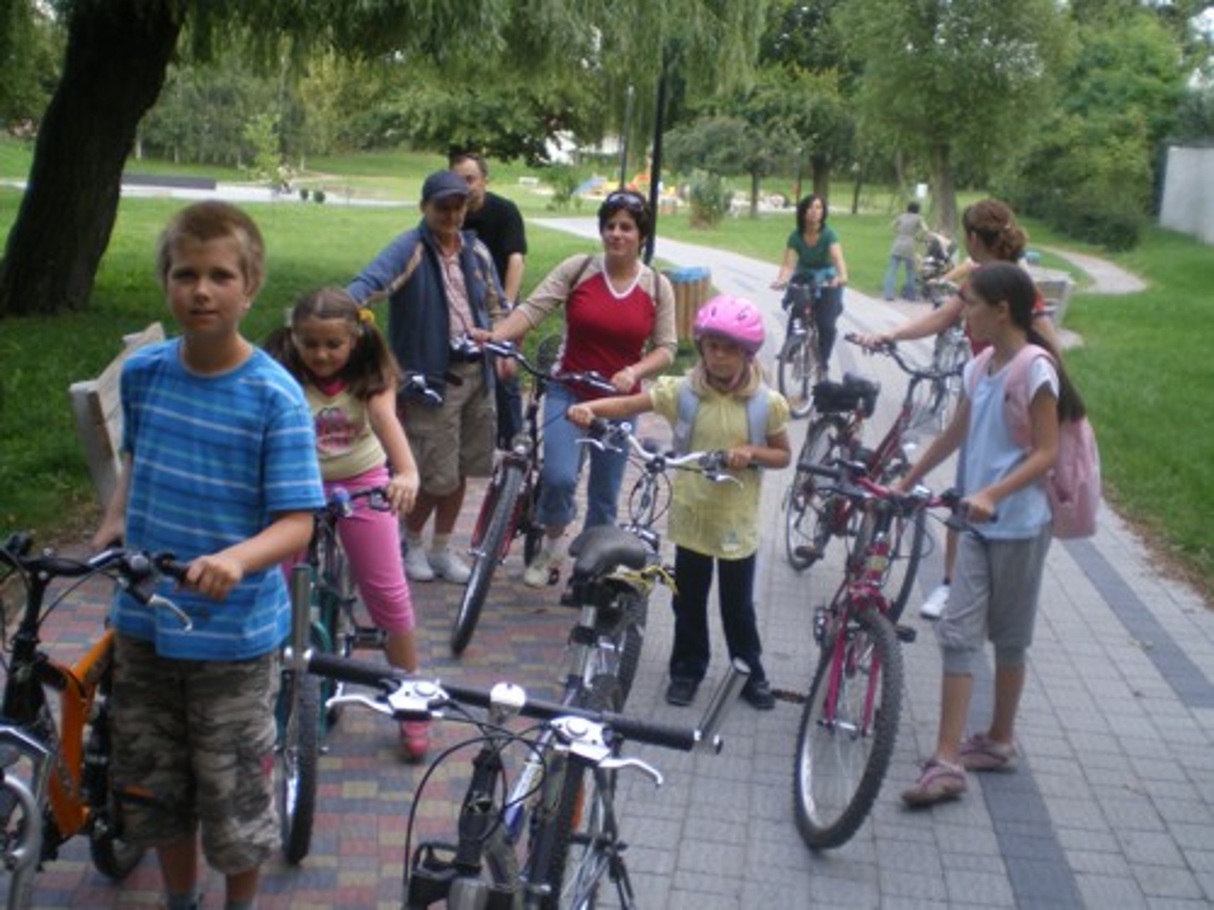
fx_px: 1333
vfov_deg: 37.7
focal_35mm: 38
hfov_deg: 49.0
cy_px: 455
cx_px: 607
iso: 64
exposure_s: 1/40
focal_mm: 6.3
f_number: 3.1
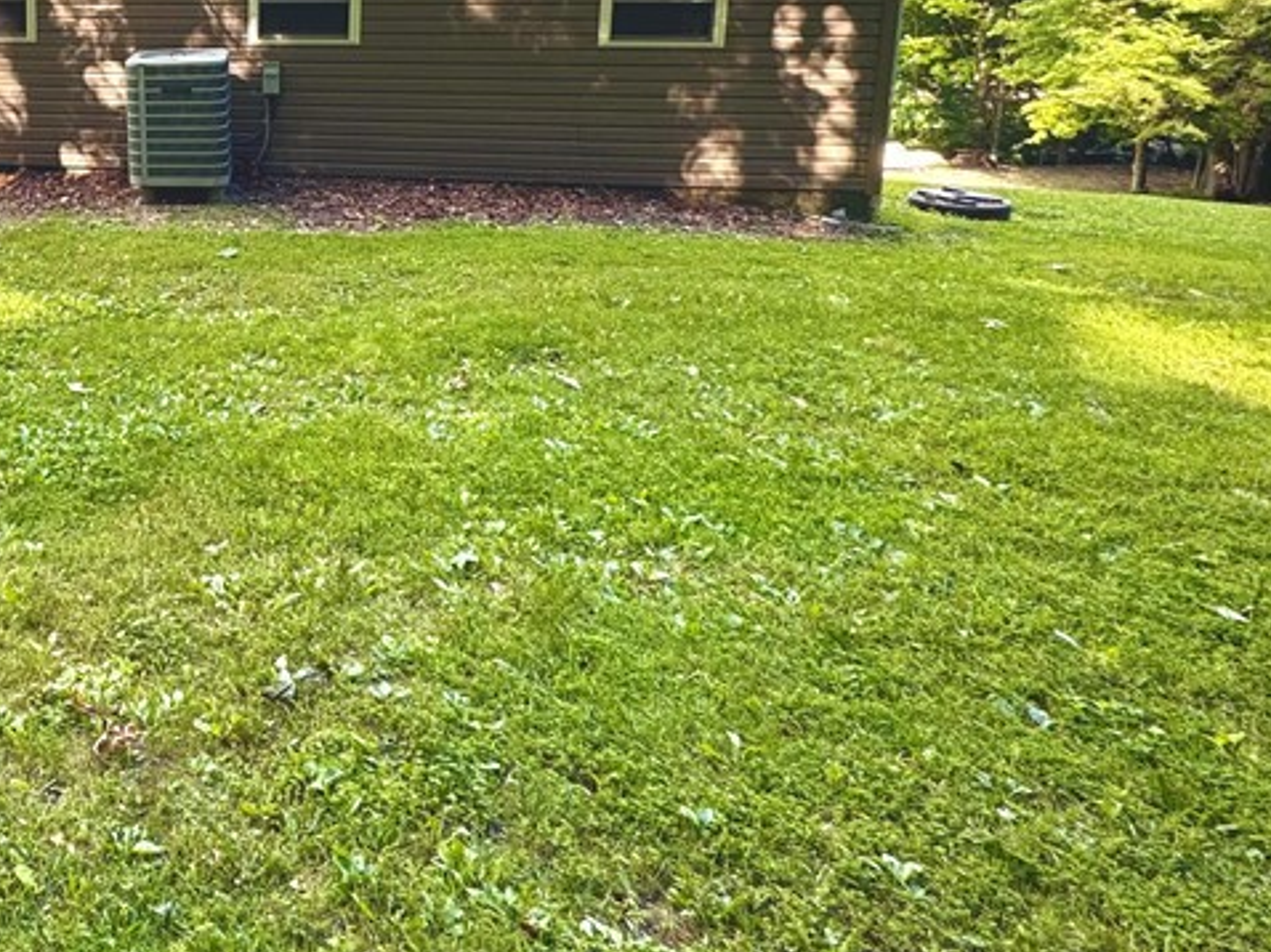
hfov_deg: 49.1
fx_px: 1101
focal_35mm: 30
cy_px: 61
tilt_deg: -7.8
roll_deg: +0.7
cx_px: 0
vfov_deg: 42.2
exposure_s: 1/109
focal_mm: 2.22
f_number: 2.2
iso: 40
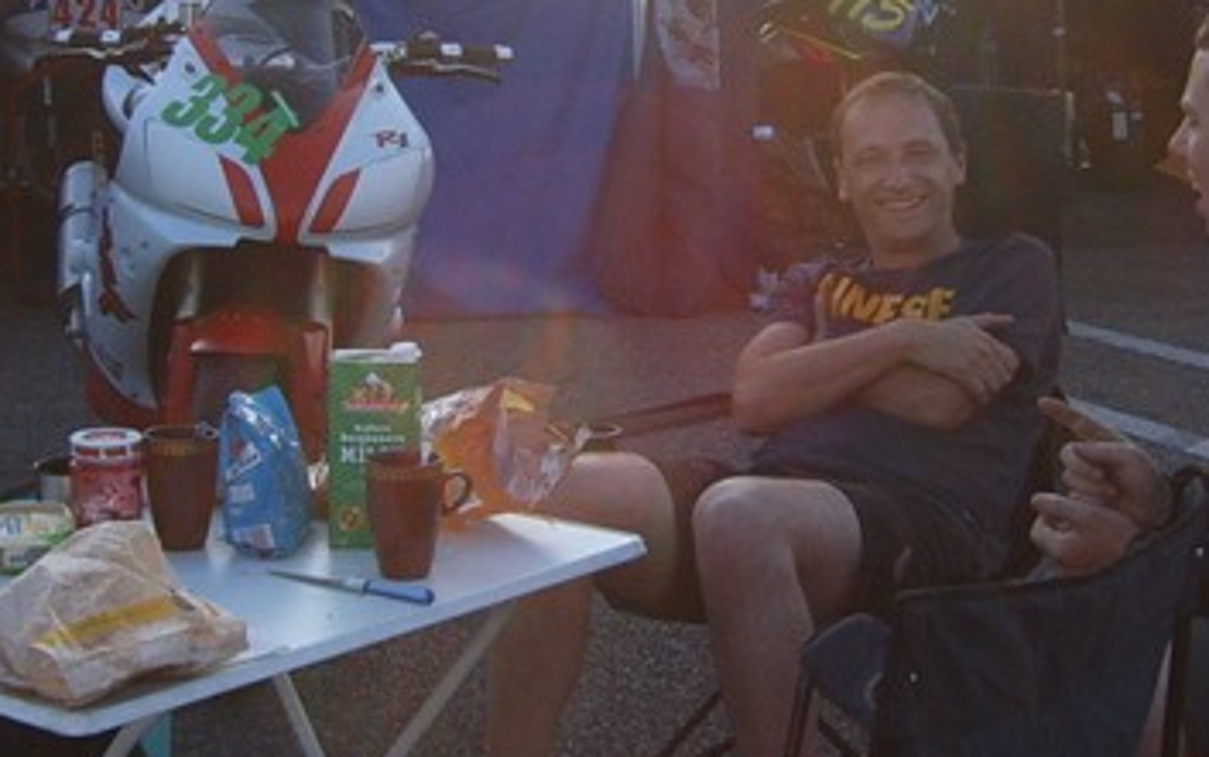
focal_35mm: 84
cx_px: 517
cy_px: 243
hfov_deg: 24.6
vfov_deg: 15.5
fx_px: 2769
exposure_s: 1/250
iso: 50
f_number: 5.8
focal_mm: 5.8
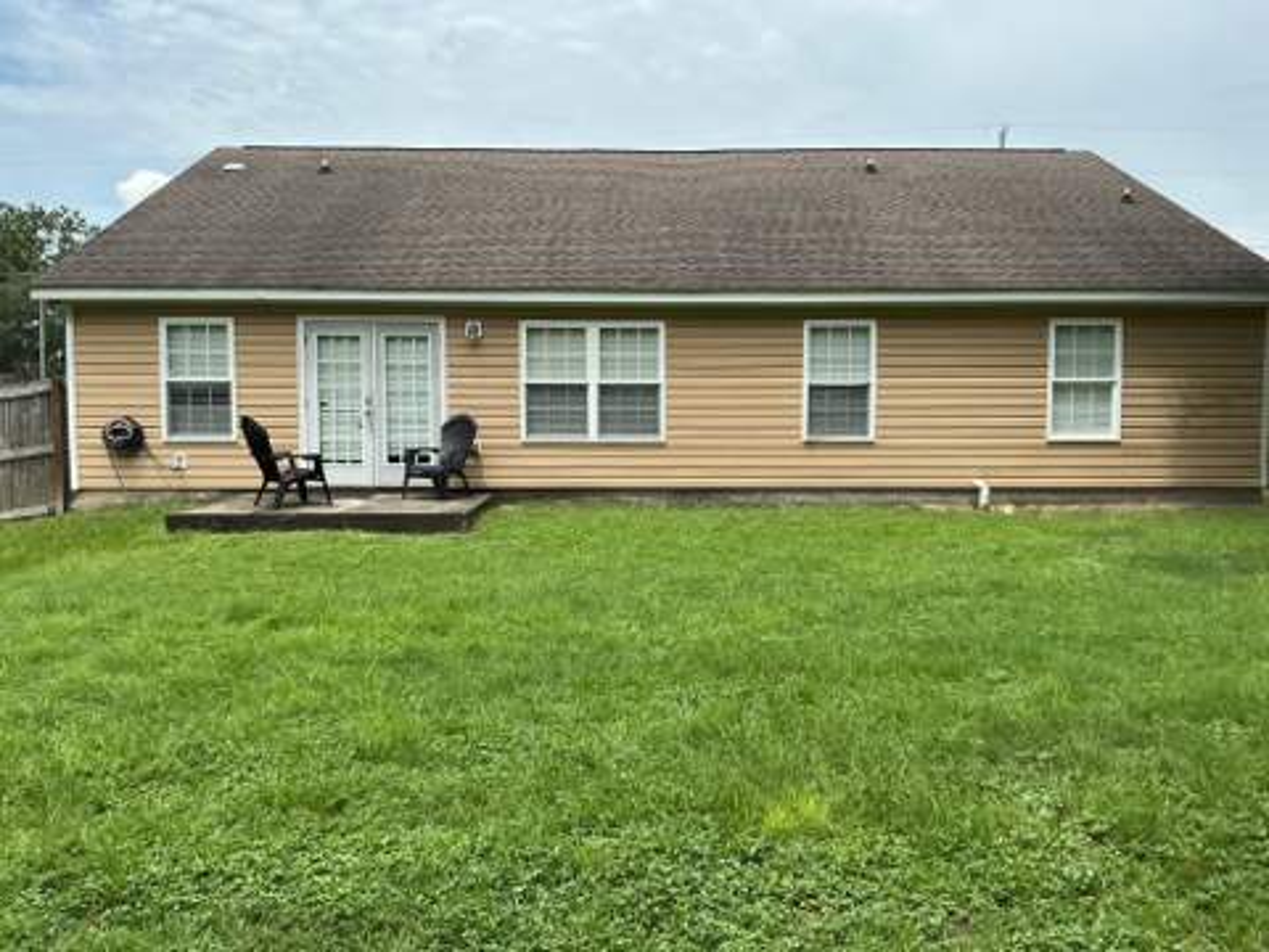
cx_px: 634
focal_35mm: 29
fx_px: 1063
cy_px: 476
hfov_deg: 61.7
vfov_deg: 48.2
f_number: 1.8
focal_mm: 3
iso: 25
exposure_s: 1/1195
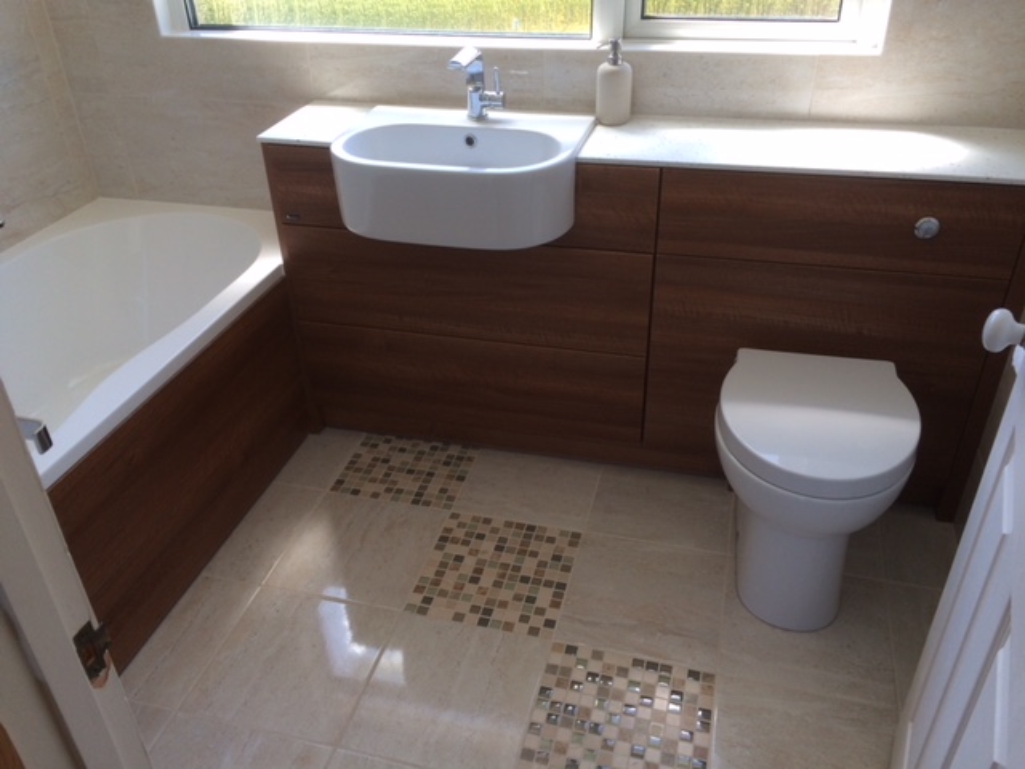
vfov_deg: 48.2
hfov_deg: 61.7
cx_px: 512
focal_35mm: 29
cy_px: 384
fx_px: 859
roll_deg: +2.3
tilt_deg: -33.9
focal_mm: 4.15
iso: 50
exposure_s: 1/120
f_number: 2.2
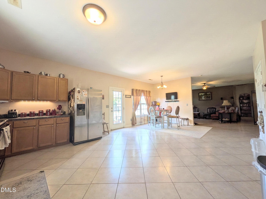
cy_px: 100
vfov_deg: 85.7
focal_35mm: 14
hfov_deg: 102.1
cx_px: 133
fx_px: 108
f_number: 2.2
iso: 72
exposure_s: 1/120
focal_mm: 1.83
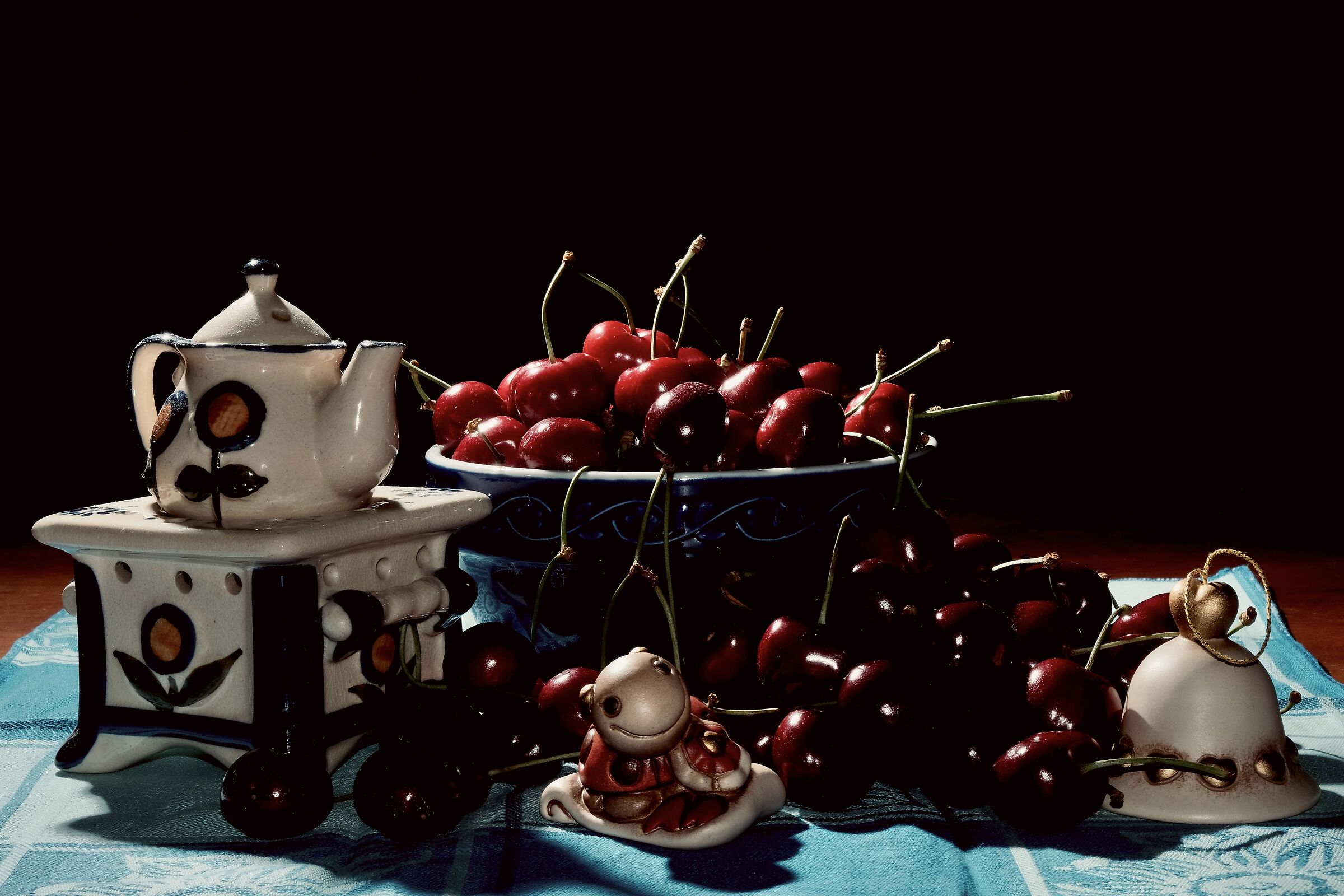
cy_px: 448
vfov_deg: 21.2
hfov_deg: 31.4
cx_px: 672
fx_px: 2389
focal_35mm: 64
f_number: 20
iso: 400
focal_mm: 42.5
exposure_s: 1/180
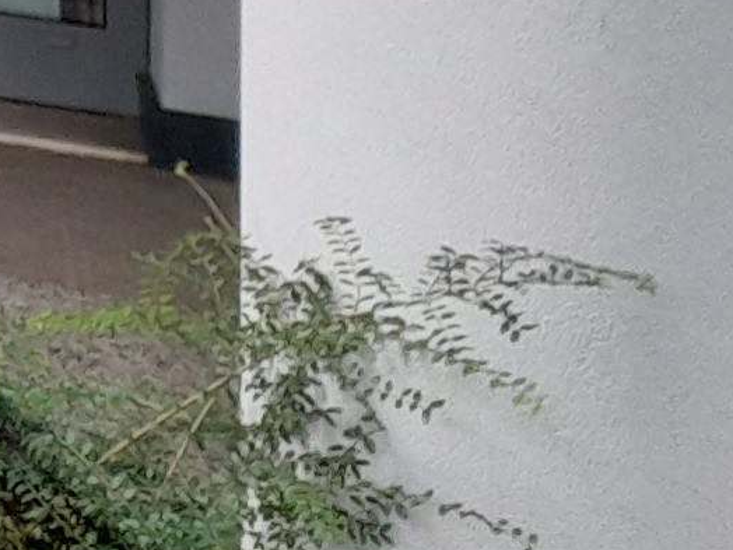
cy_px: -1523
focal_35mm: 191
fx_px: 4044
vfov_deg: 6.5
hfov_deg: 8.0
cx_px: -1828
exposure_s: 1/100
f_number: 2
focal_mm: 4.6
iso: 32
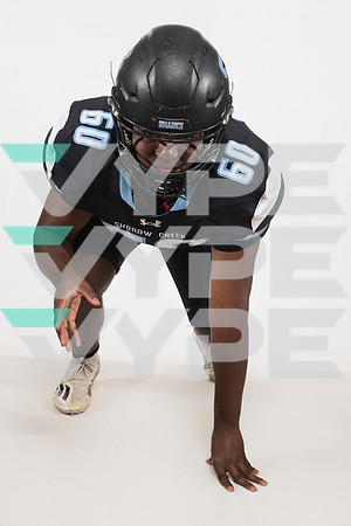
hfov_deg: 27.0
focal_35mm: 50
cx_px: 176
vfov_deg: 39.6
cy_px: 263
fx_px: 731
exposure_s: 1/320
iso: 500
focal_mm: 50
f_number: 7.1
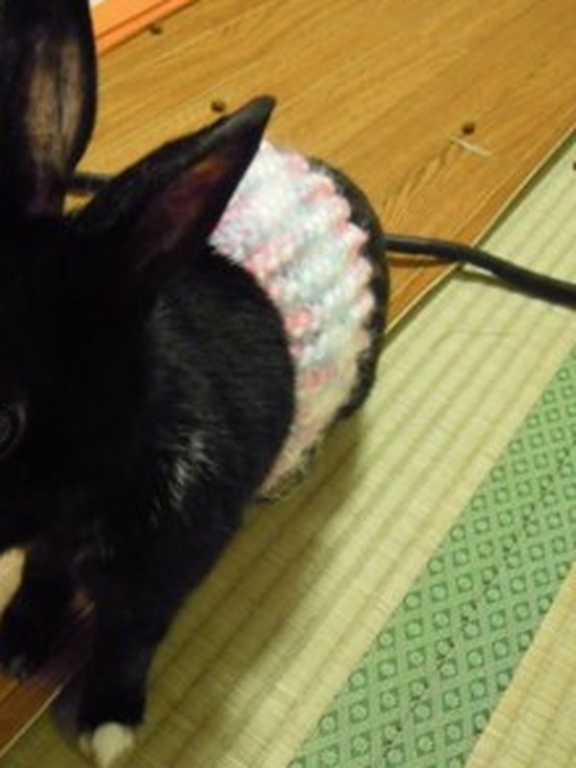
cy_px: 404
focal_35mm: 43
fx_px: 953
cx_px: 243
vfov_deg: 43.8
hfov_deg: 33.6
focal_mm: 5
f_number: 2.7
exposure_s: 1/25
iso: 800
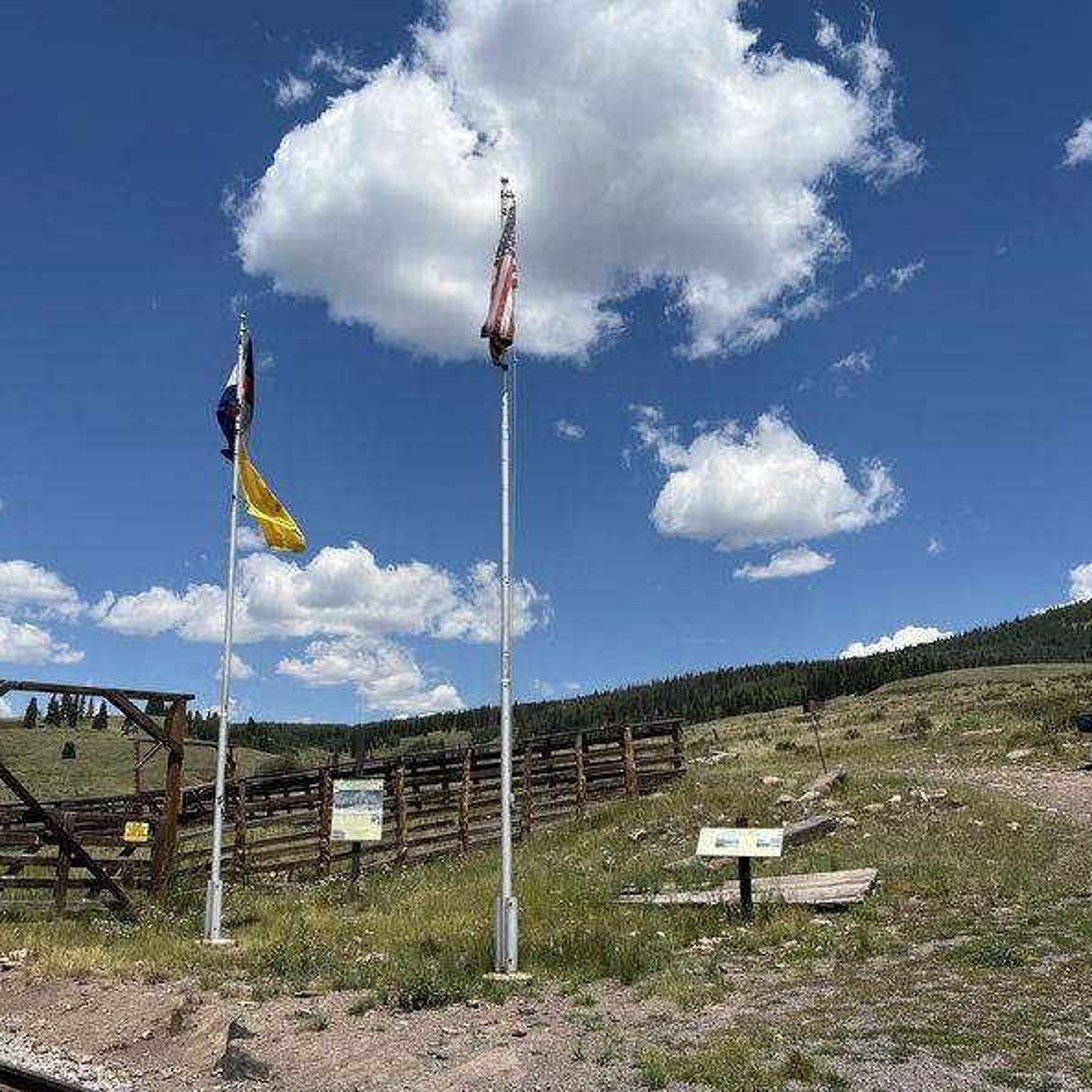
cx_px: 551
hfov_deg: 52.5
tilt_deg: +14.1
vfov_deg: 52.5
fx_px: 1106
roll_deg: +1.1
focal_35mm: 31
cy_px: 589
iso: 50
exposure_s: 1/6579
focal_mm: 5.7
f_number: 1.5
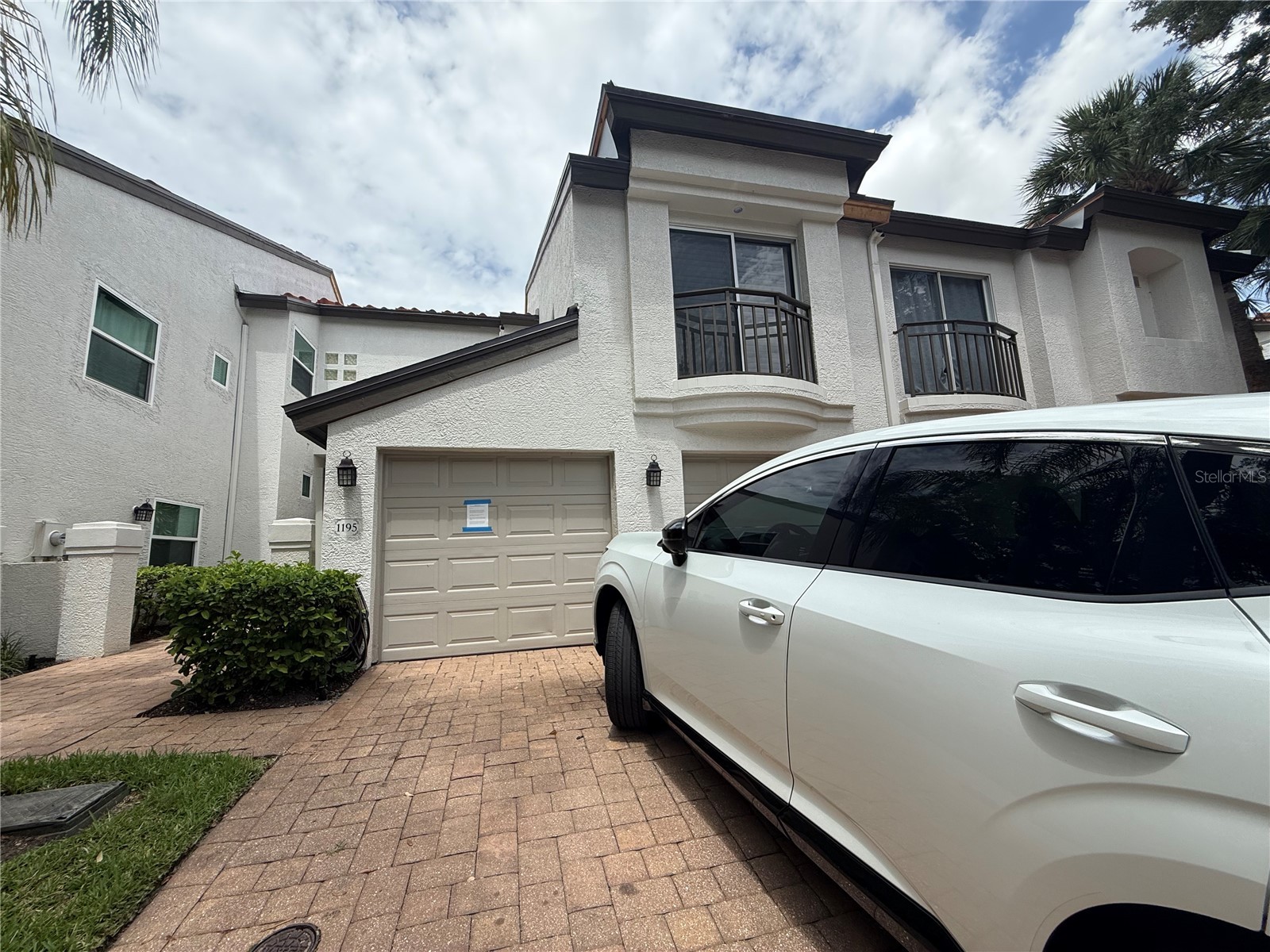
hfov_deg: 102.1
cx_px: 635
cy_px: 476
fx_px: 514
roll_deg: +1.6
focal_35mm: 14
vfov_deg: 85.7
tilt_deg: +9.1
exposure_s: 1/1961
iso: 50
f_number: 2.2
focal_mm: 2.22
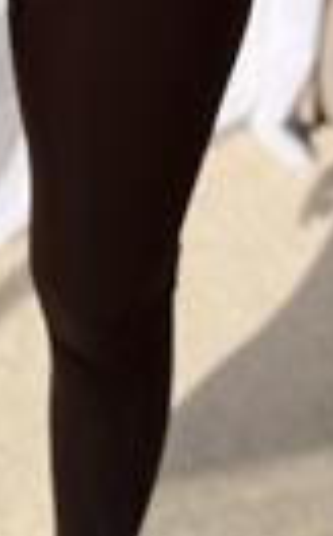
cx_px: 65
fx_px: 1502
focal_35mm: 103
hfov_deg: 12.6
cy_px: -104
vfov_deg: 19.1
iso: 100
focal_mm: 6.76
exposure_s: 1/543
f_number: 1.78
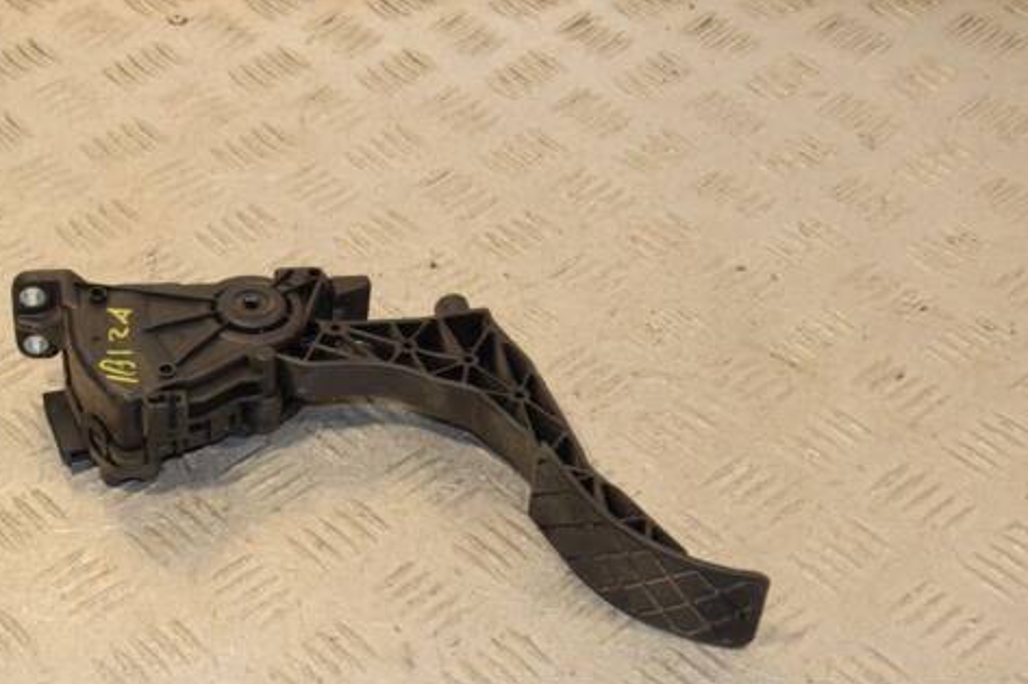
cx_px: 411
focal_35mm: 67
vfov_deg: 20.4
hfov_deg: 30.2
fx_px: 1902
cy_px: 430
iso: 800
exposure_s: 1/200
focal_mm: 35
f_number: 8
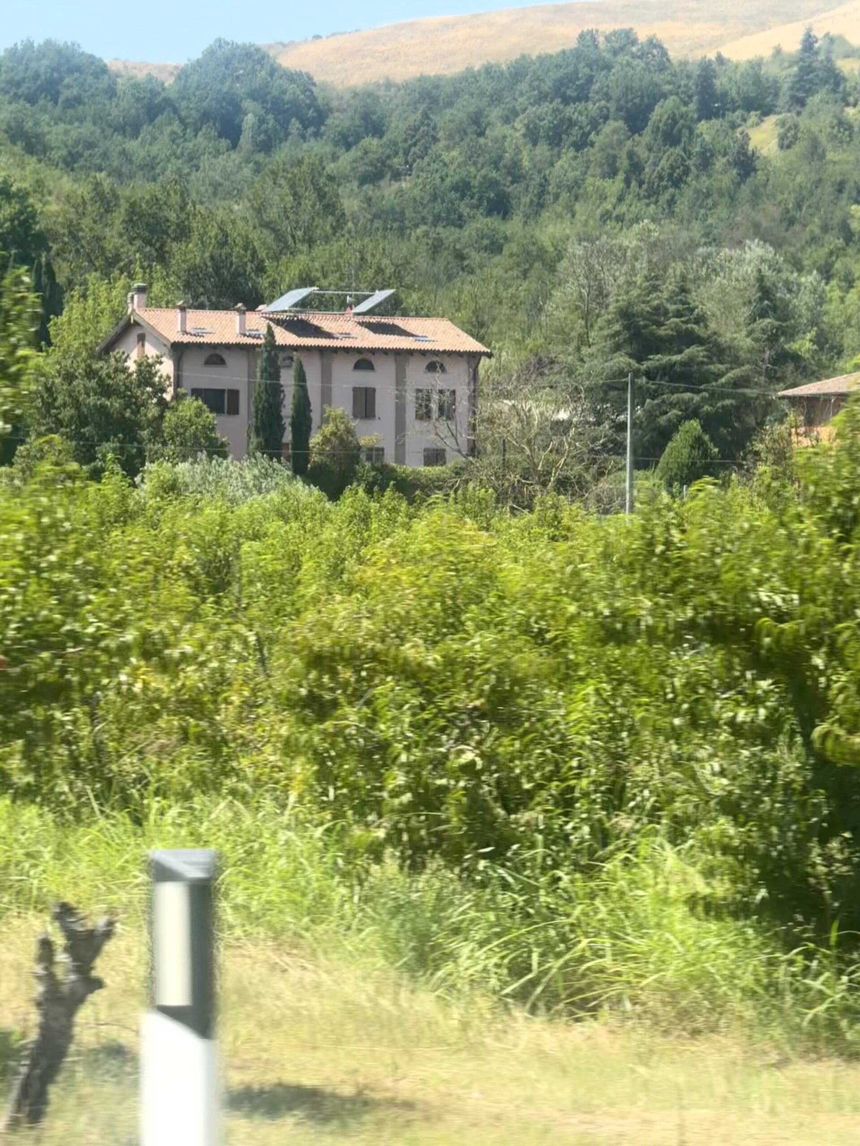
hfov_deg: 12.3
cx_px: 430
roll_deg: +0.4
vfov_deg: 16.4
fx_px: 3975
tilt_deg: +0.3
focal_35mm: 120
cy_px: 573
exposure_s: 1/591
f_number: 2.8
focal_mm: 15.66
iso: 50
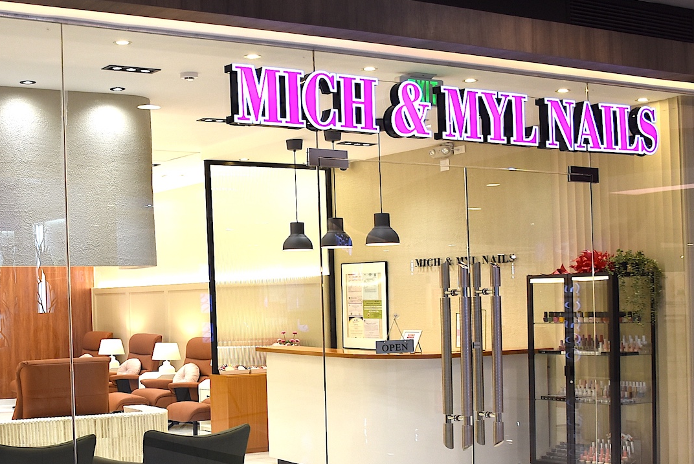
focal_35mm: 43
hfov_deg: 44.8
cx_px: 239
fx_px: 830
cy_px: 318
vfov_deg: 31.0
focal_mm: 20
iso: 400
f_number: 4.5
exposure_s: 1/80
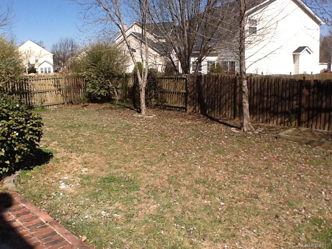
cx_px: 166
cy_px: 124
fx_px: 422
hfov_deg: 42.9
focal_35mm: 44
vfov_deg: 32.9
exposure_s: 1/1274
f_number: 2.4
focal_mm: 2.03
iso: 40
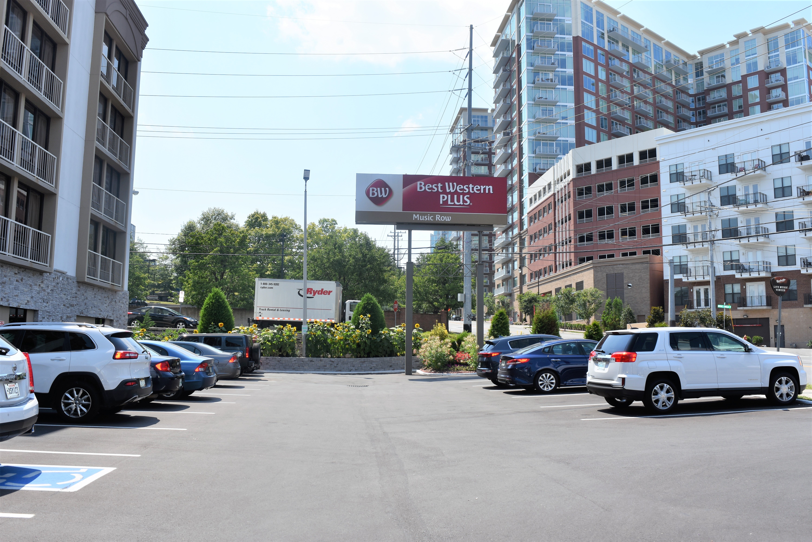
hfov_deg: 59.5
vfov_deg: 41.7
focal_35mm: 32
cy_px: 271
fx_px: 710
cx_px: 406
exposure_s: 1/250
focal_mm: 21
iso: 100
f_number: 10
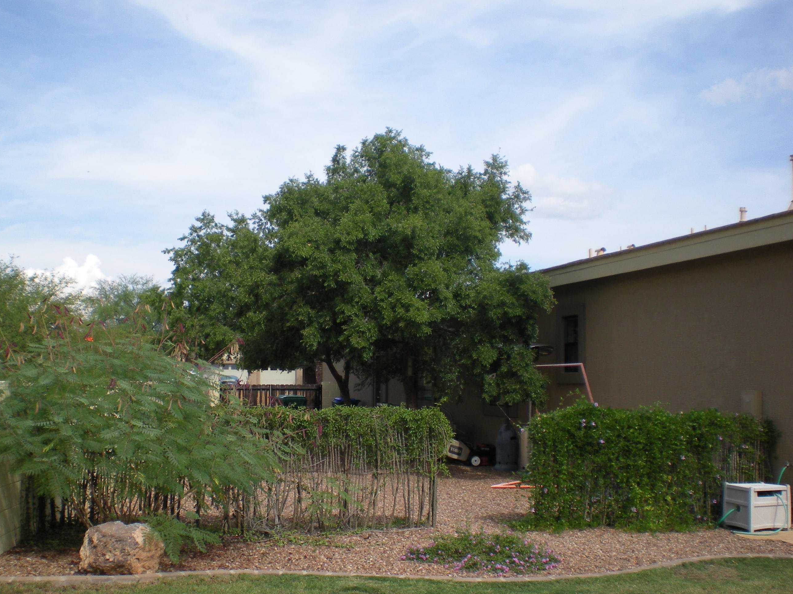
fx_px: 1008
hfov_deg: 42.9
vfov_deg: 32.9
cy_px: 299
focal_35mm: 44
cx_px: 347
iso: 64
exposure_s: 1/396
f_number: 4.6
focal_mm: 6.3
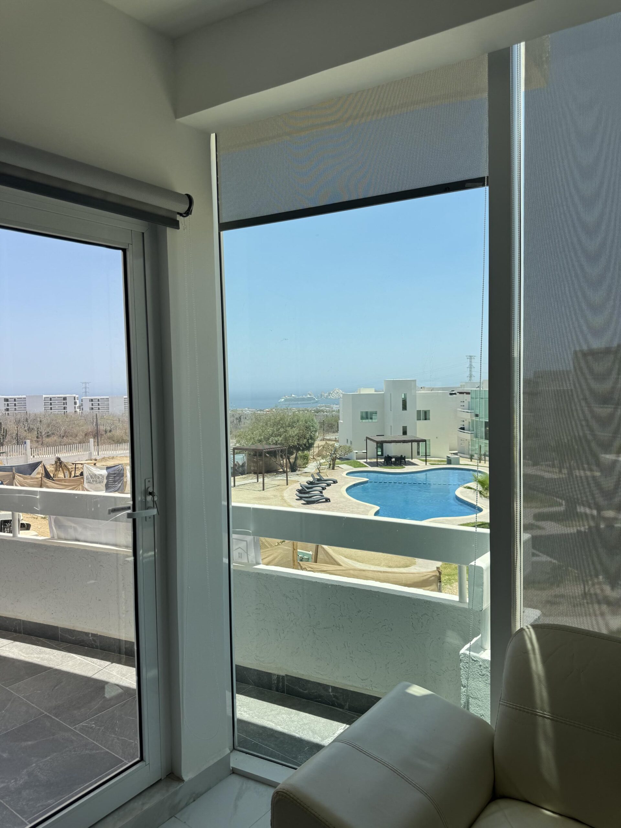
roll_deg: +0.9
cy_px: 414
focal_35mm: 24
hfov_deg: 56.8
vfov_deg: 71.6
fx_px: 574
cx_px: 310
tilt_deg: -2.9
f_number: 1.78
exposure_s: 1/3413
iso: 80
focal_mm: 6.76
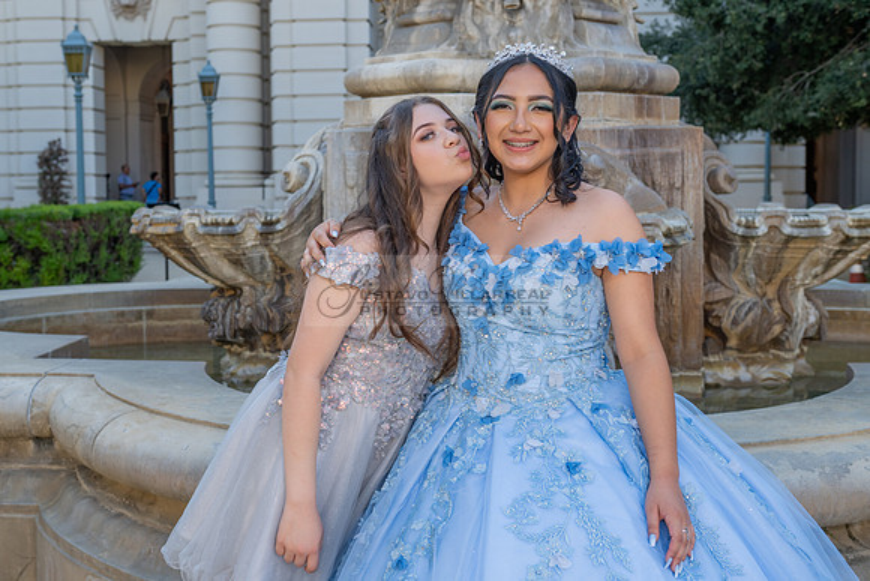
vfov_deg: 27.8
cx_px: 391
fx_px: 1172
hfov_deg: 40.7
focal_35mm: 48
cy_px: 261
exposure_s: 1/200
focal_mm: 44
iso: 200
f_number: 5
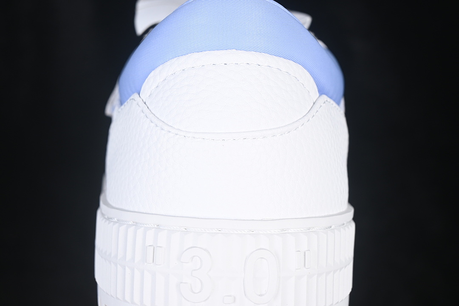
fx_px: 956
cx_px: 230
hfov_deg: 27.0
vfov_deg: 18.2
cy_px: 153
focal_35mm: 75
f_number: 7.1
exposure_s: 1/80
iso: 160
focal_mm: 50
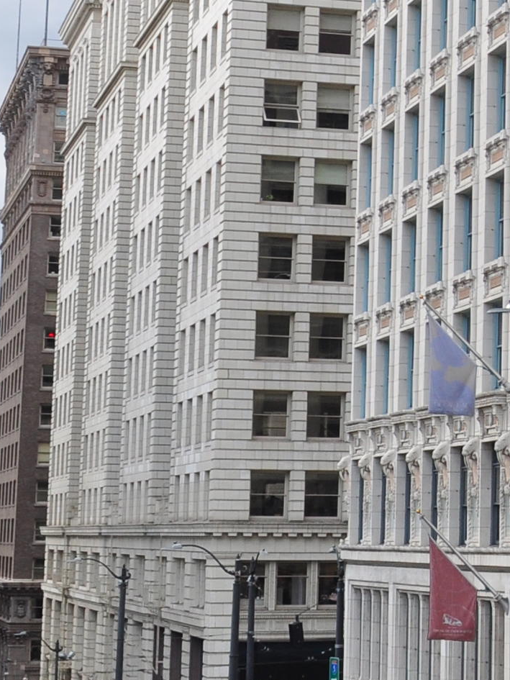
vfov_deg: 16.6
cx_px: 716
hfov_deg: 12.2
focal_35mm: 117
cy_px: 65
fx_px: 2298
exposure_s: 1/200
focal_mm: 20
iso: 200
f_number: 7.1
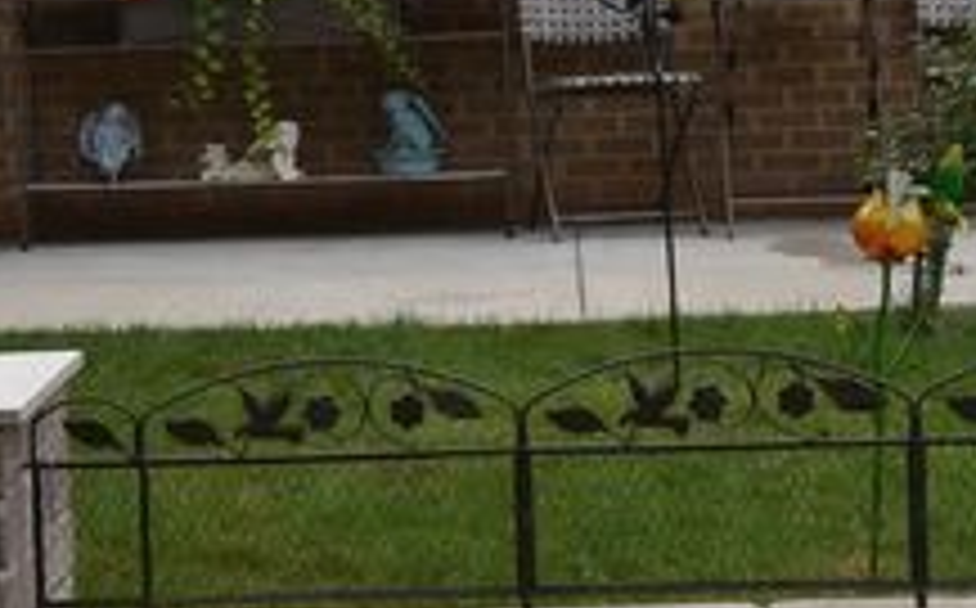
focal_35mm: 108
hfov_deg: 19.0
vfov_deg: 12.0
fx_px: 2880
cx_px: 171
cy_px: 97
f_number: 8
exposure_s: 1/250
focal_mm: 15
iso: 160
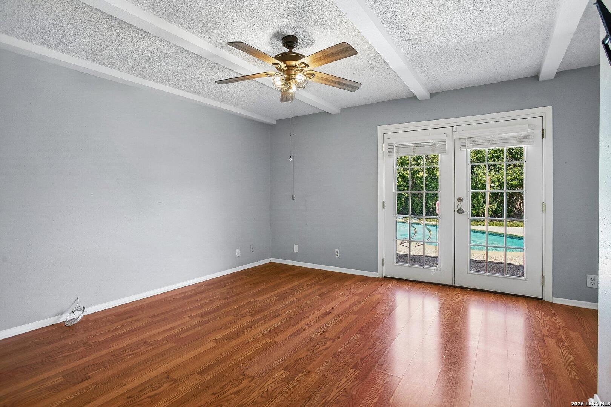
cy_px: 204
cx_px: 306
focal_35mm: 17
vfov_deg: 70.4
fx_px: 289
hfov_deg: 93.3
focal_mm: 17
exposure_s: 1/30
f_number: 7.1
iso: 125
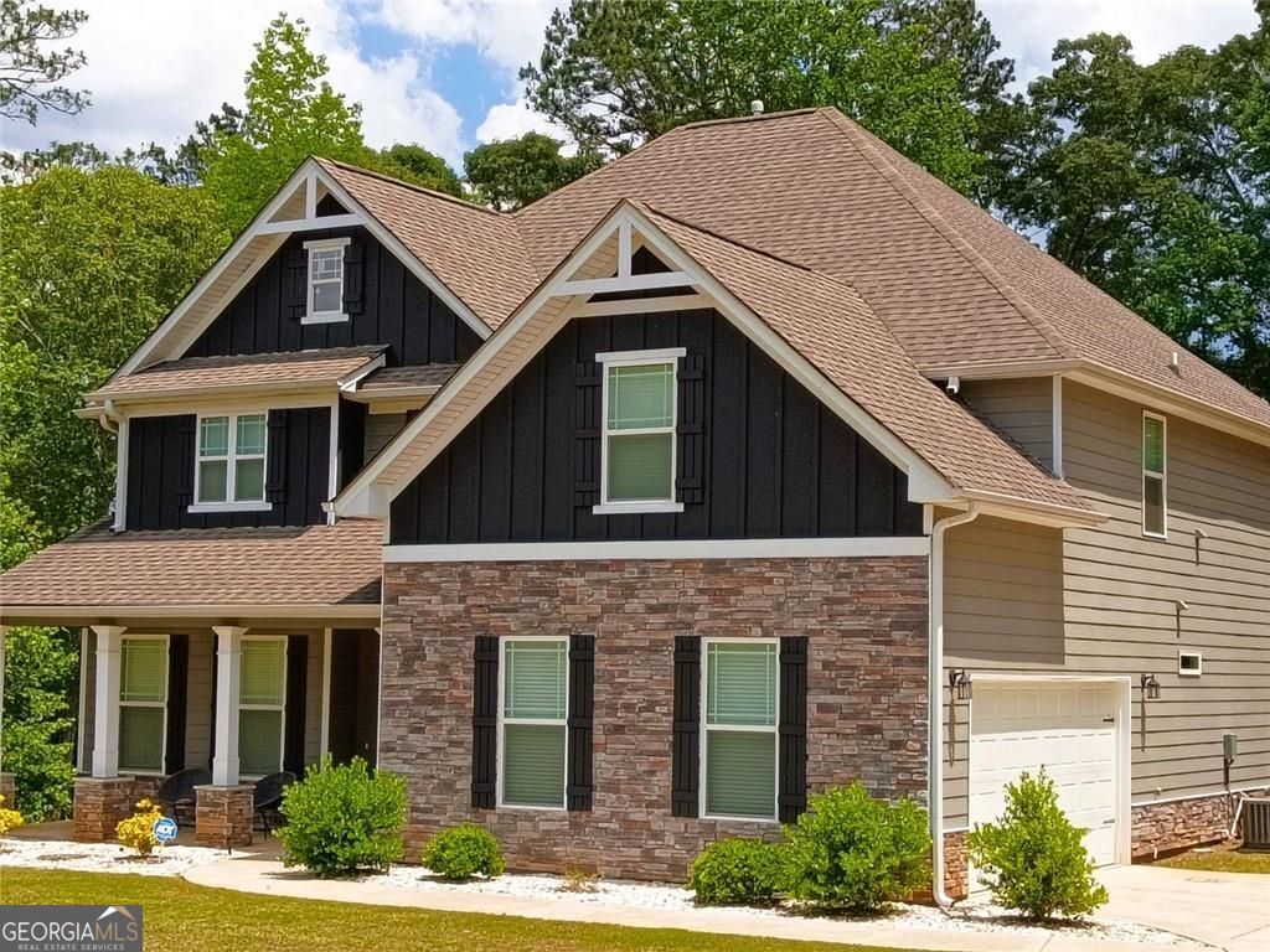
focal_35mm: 59
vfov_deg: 24.8
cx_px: 635
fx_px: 2165
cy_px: 476
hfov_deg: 32.7
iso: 100
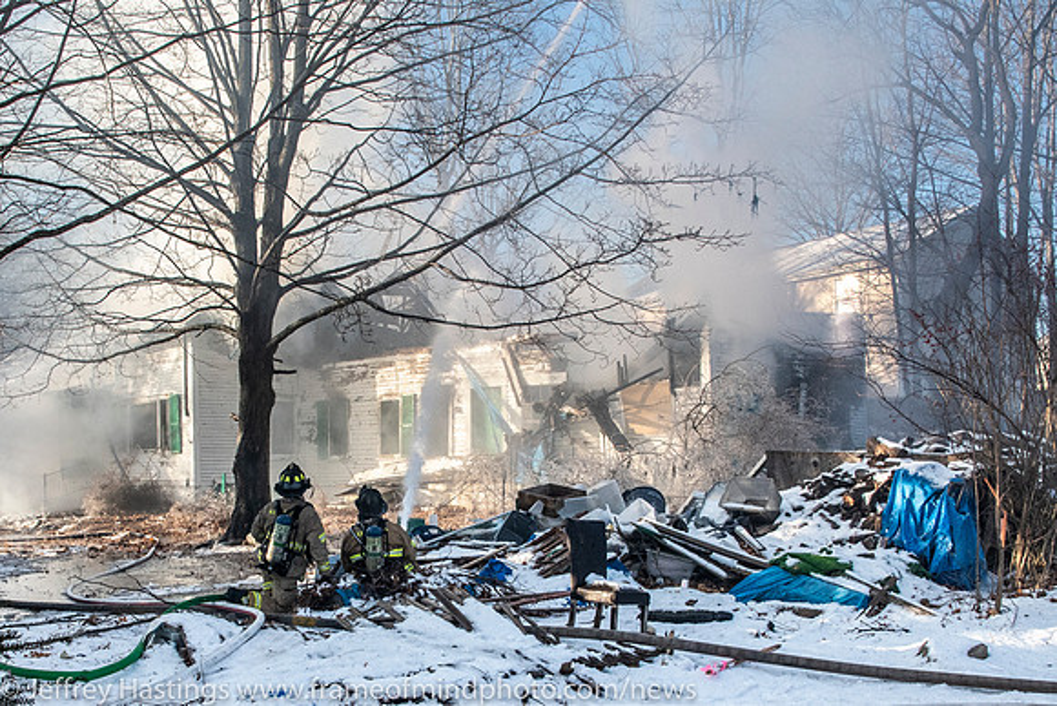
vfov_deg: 39.1
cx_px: 432
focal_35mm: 33
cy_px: 489
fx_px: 977
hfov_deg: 56.5
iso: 1000
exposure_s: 1/1000
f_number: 8
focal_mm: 16
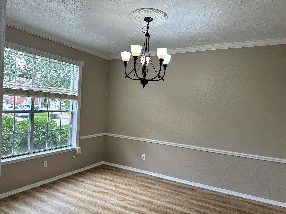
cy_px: 107
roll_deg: -2.9
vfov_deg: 56.8
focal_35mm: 24
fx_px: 198
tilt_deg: -1.0
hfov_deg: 71.6
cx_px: 143
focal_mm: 6.86
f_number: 1.78
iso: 80
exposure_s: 1/165
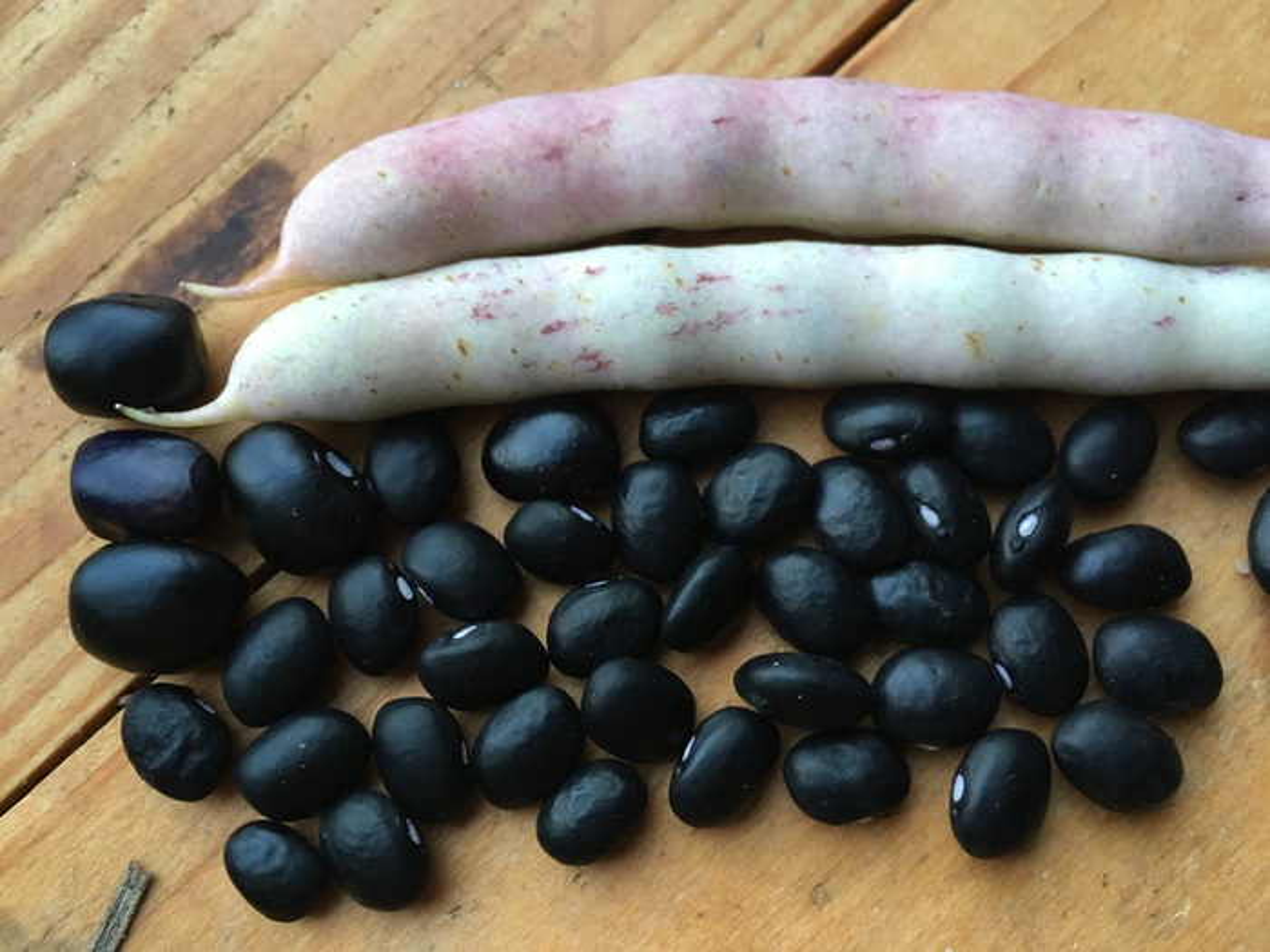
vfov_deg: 48.2
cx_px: 635
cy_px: 476
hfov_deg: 61.7
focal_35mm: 29
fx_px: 1064
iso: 125
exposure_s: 1/33
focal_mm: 4.15
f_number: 2.2
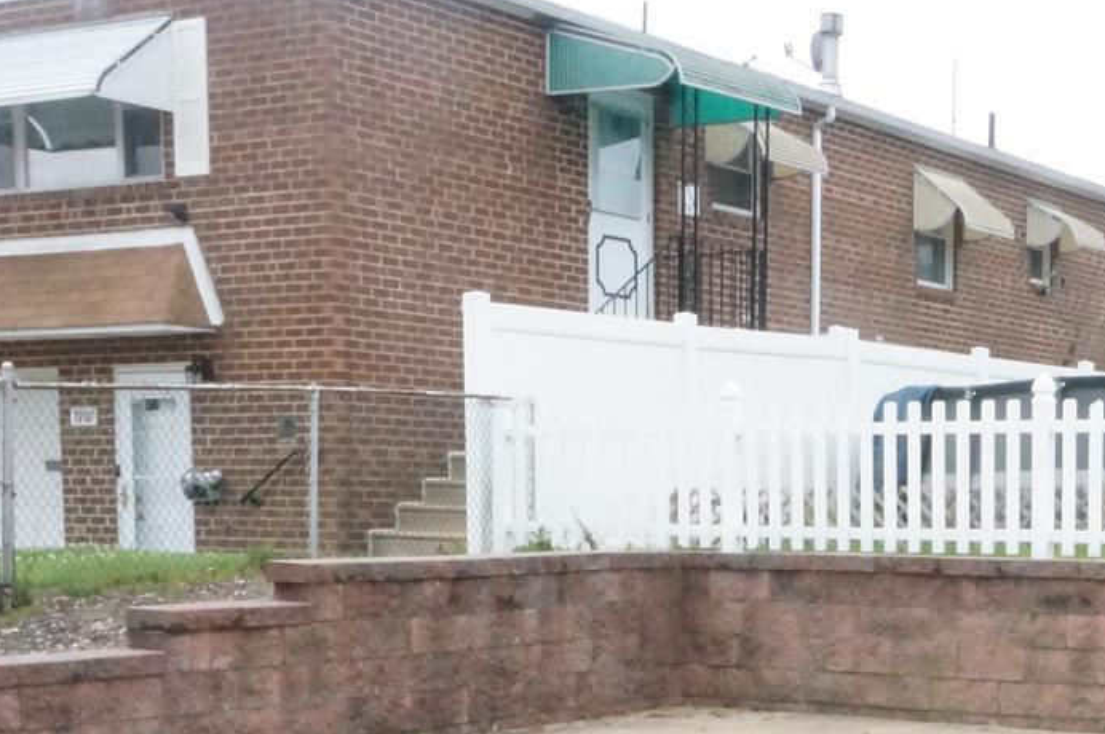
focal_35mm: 71
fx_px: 2177
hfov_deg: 27.4
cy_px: 838
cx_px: 1014
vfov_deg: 18.3
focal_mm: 16
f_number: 22
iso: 3200
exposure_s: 1/160
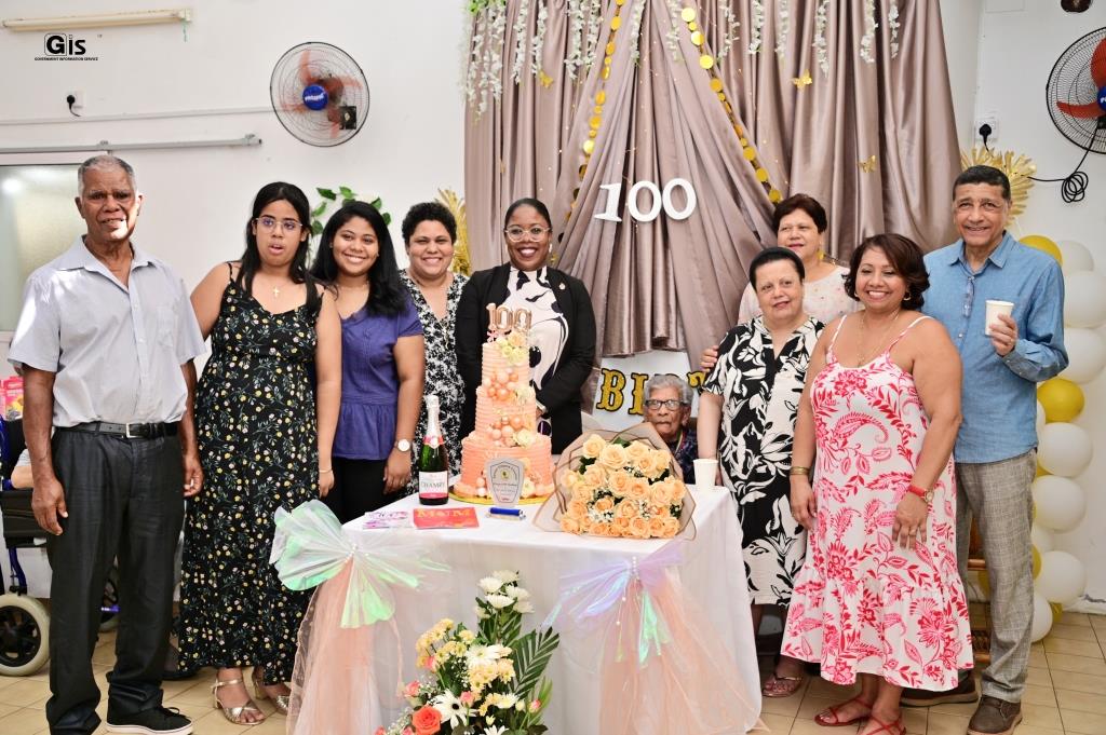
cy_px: 368
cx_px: 553
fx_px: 1074
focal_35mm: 35
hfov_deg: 54.5
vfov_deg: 37.8
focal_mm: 35
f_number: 5.6
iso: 640
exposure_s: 1/200
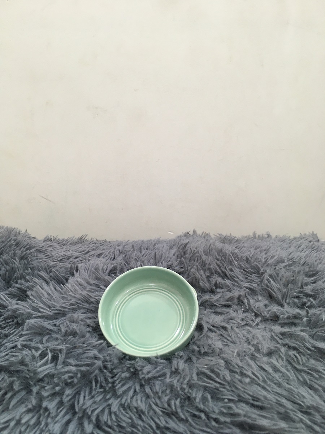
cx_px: 162
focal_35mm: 29
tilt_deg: -12.9
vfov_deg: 61.7
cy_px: 217
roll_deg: -1.6
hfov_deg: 48.2
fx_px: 363
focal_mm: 4.15
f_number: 2.2
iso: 80
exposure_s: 1/33
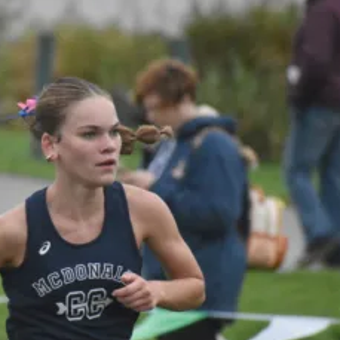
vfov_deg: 2.5
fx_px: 7790
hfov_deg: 2.5
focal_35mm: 701
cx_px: 79
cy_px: 199
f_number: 6.3
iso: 5000
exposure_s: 1/4000
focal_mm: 280
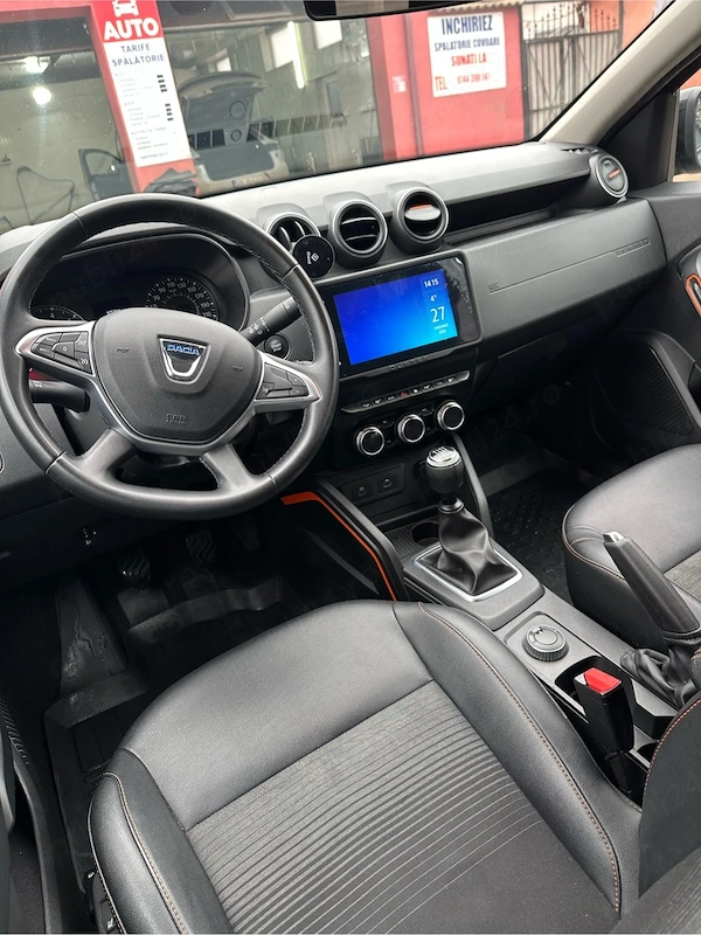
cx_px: 350
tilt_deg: -26.1
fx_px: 648
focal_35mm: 24
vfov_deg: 71.6
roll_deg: +9.0
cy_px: 468
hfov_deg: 56.8
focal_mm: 6.86
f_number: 1.78
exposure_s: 1/50
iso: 125
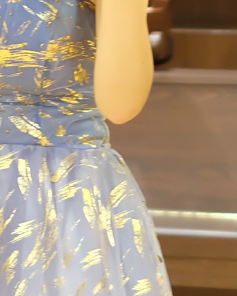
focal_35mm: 279
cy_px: -51
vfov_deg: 6.9
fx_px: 2447
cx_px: 255
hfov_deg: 5.5
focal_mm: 35
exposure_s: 1/75
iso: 1250
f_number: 1.4
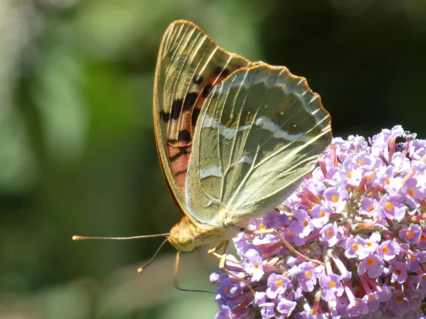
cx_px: 213
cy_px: 160
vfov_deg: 2.9
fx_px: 6338
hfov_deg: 3.8
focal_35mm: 515
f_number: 5.6
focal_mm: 92.3
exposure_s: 1/125
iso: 80
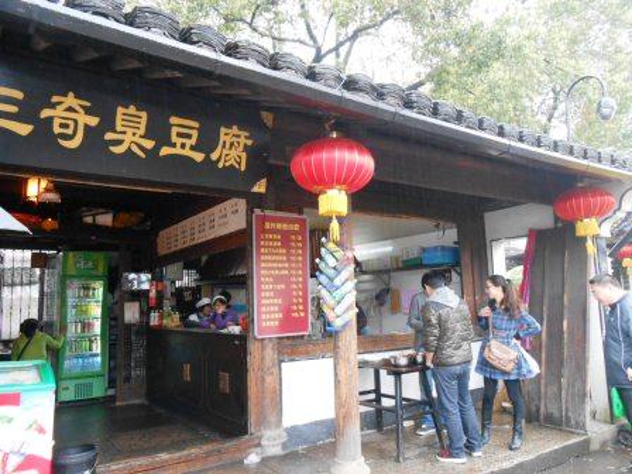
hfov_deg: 67.3
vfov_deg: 53.1
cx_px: 316
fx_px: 475
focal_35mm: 26
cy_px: 237
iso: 400
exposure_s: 1/30
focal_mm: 4.6
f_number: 3.5
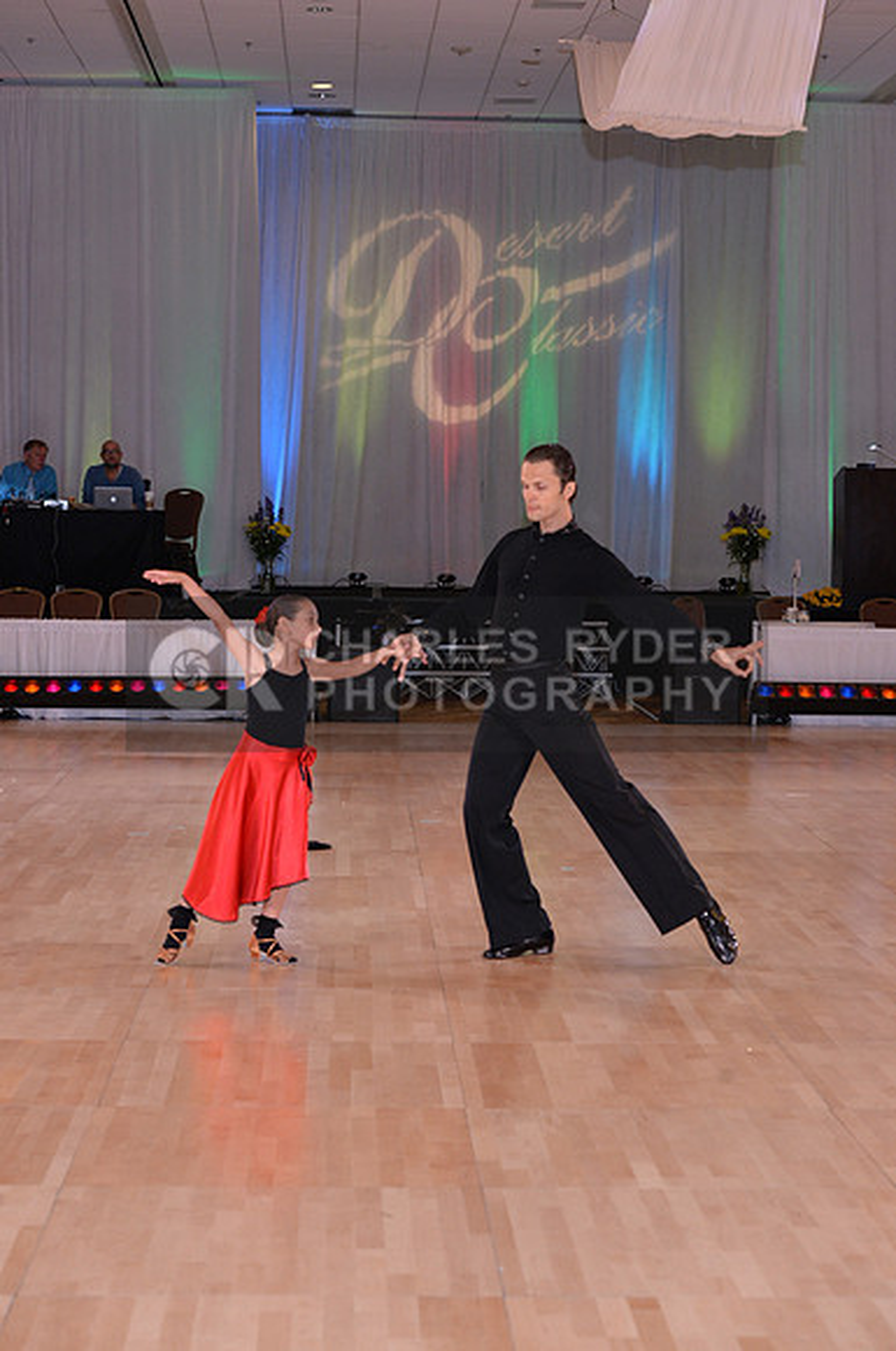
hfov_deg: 16.6
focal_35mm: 82
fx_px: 3070
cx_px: 448
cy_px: 676
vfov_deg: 24.8
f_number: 5.6
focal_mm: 82
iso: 2000
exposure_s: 1/250
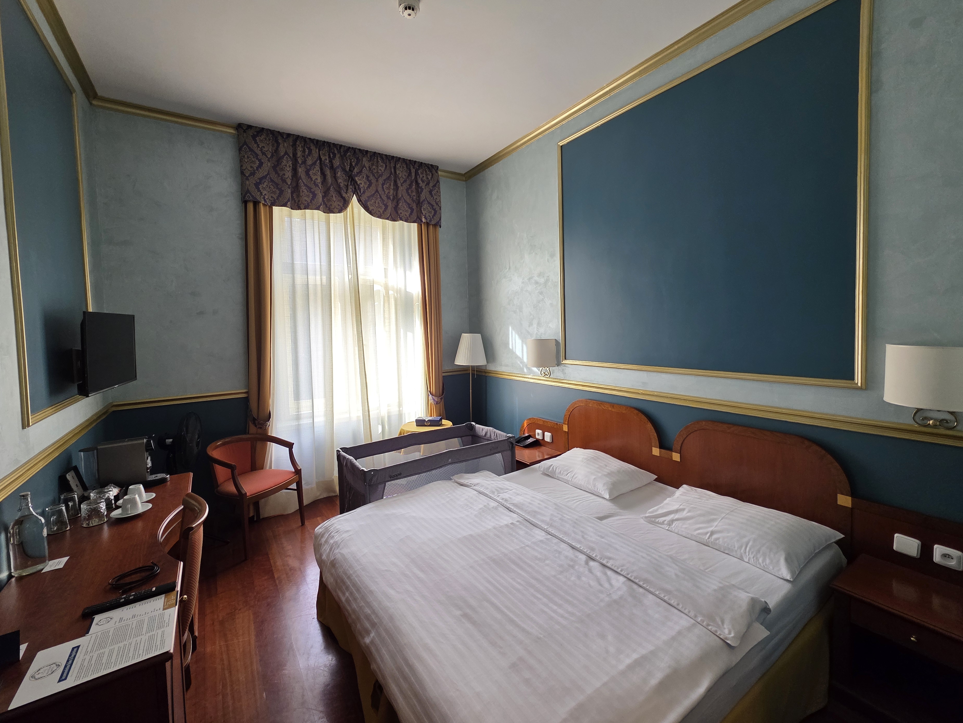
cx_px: 478
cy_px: 345
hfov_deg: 102.1
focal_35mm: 14
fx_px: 389
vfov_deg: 85.6
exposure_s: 1/100
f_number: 1.9
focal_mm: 2.2
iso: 250
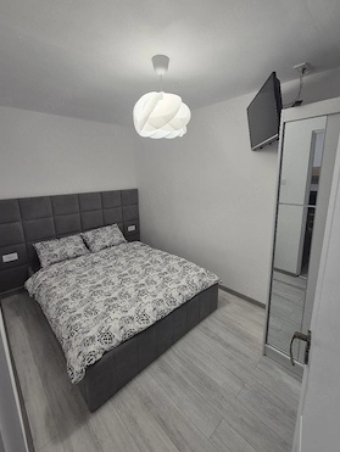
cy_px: 214
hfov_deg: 85.8
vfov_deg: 101.9
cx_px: 173
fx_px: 183
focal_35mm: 14
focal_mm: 2.2
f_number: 2.2
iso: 64
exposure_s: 1/50
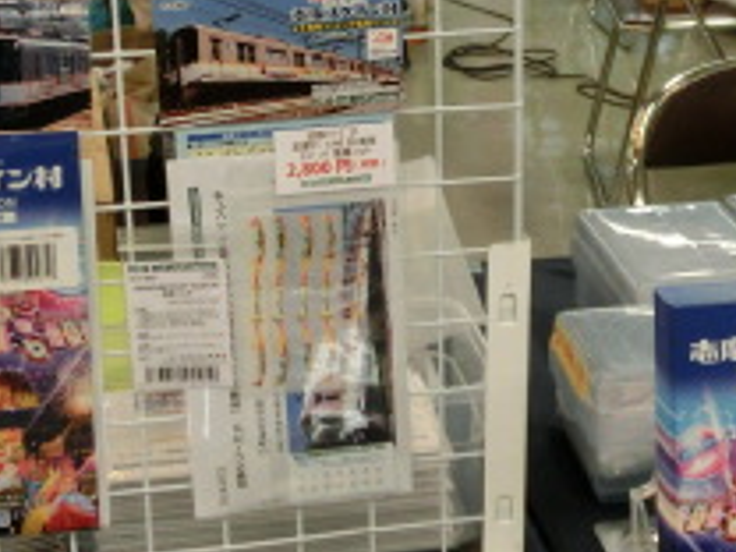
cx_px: 492
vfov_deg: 17.0
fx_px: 1829
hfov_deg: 22.7
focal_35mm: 86
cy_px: 103
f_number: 3
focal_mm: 5
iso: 200
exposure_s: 1/125
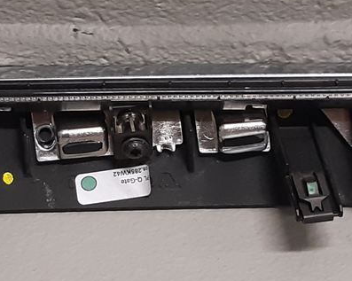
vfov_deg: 11.8
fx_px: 1364
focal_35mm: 131
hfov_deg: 14.7
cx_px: 154
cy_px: 137
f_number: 1.7
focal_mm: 3.93
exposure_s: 1/50
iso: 160
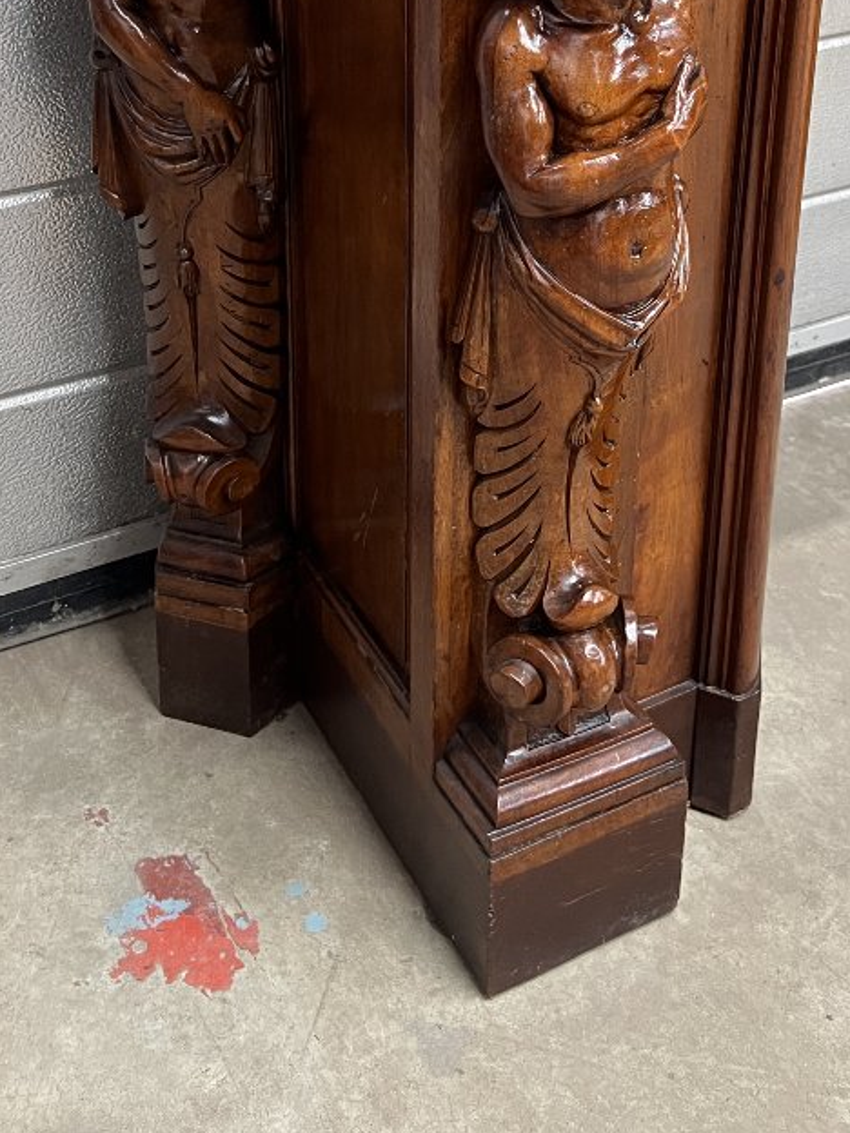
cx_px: 479
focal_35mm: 50
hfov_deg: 29.1
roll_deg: -0.9
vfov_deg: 35.8
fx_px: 1637
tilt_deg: -21.2
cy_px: 105
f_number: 1.5
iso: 250
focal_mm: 5.7
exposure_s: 1/50
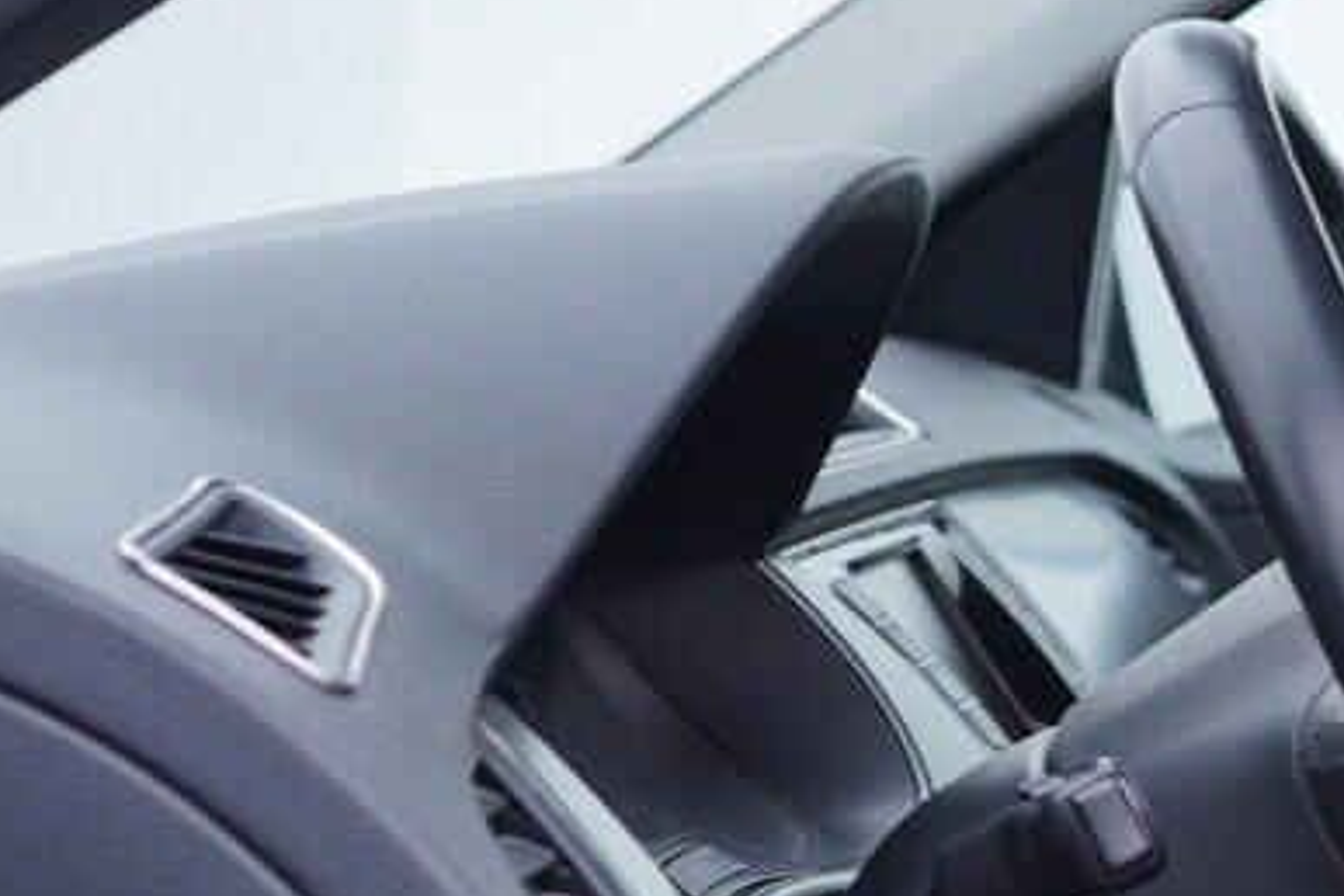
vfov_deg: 10.2
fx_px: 5002
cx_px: 1986
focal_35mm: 134
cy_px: 861
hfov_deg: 14.3
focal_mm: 24
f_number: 3.2
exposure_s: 1/50
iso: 125
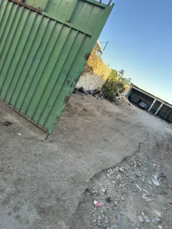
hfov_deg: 56.8
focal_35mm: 24
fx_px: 159
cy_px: 114
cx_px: 86
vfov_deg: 71.6
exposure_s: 1/615
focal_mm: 6.86
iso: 80
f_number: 1.78
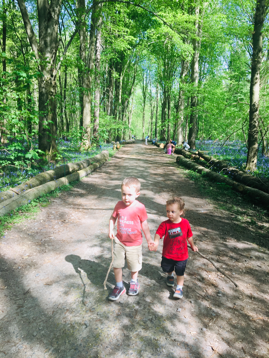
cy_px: 179
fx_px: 300
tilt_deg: -6.0
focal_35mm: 29
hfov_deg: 48.2
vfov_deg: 61.7
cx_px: 134
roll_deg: +0.8
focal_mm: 4.15
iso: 25
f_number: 2.2
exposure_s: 1/146
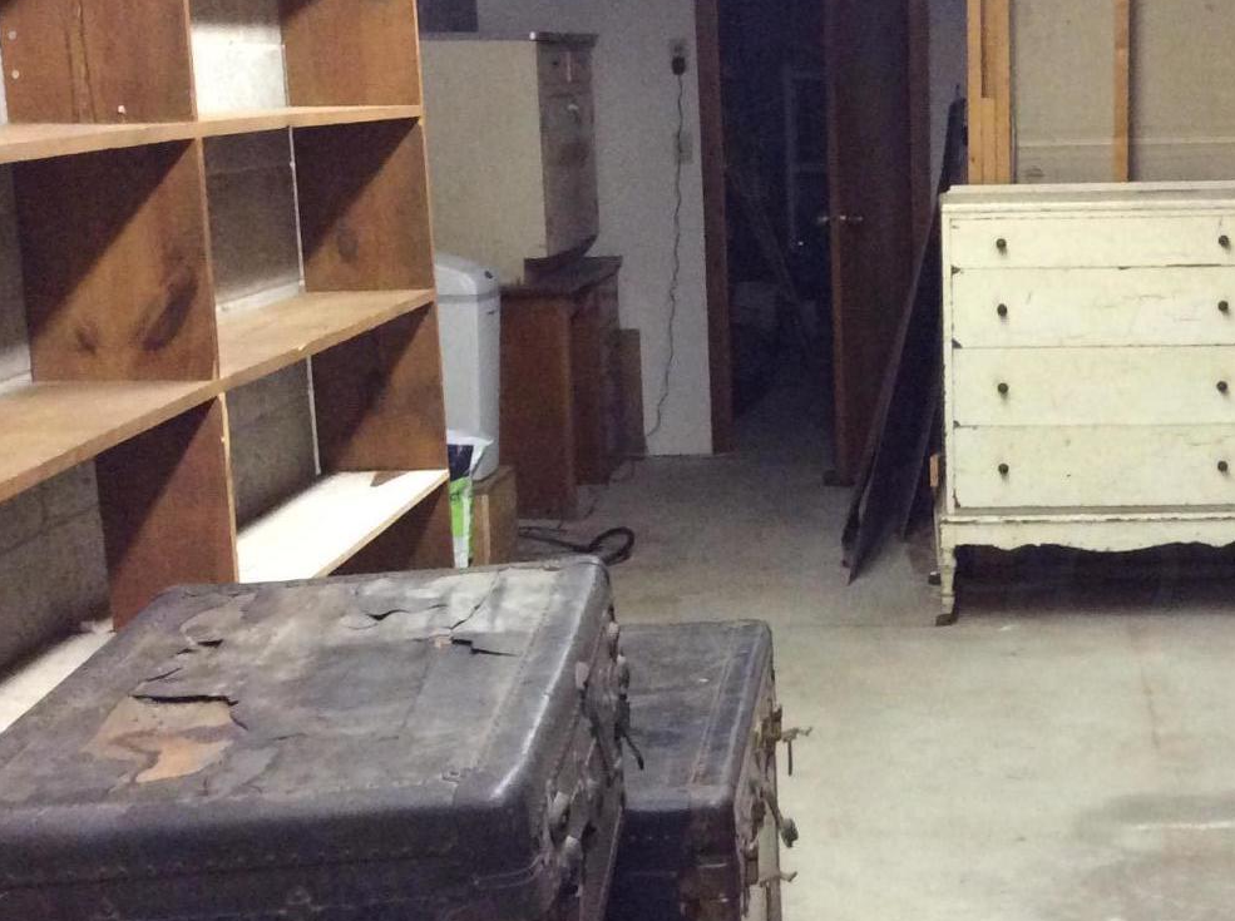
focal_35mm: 65
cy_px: 580
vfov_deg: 22.5
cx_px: 930
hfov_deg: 29.4
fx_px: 2315
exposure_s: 1/20
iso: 250
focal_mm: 3.3
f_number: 2.4
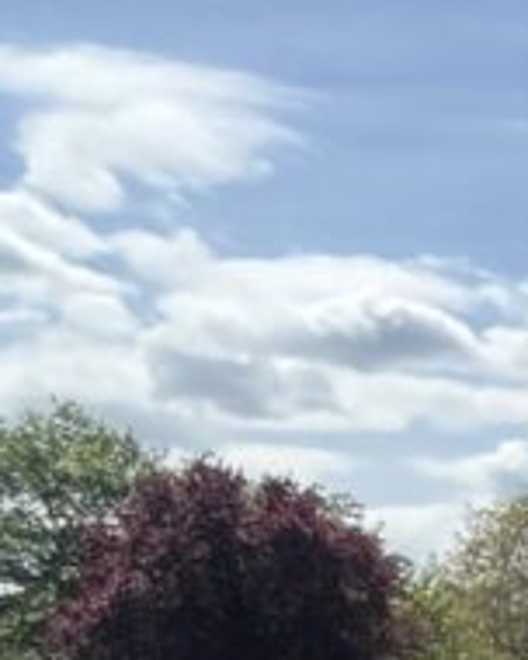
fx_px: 2364
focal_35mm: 121
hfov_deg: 9.2
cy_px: 1032
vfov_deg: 14.6
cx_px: 1747
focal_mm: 2.69
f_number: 1.9
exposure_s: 1/1316
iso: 25
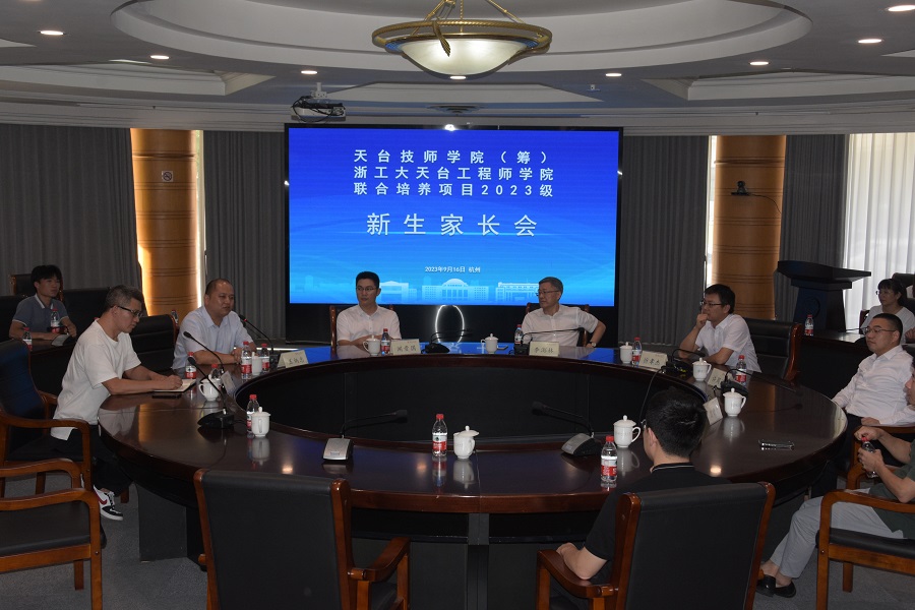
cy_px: 305
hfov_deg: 49.6
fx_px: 991
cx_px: 458
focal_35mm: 39
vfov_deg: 34.2
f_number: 7.1
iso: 800
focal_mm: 26
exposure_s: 1/80
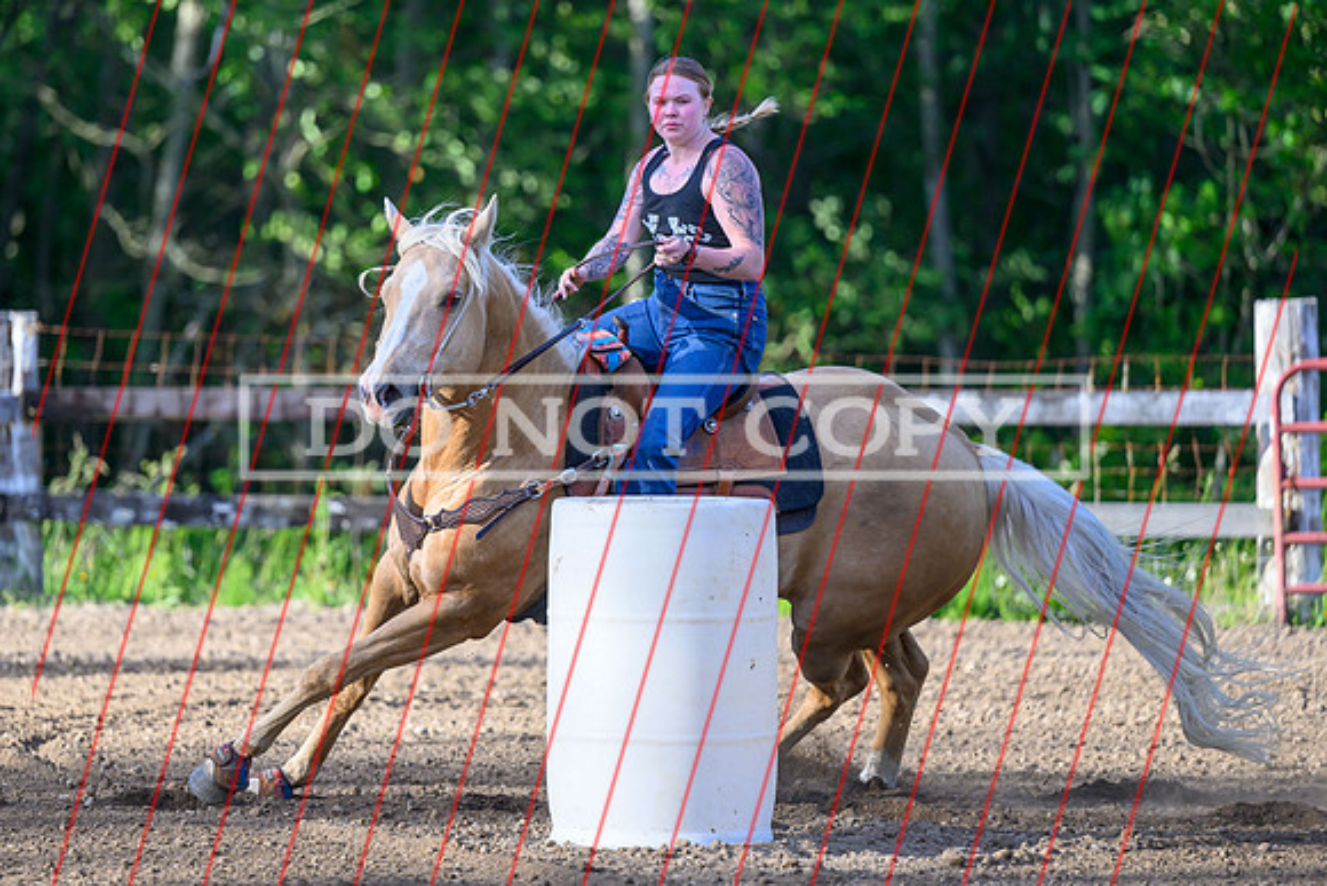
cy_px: 408
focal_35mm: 226
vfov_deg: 6.1
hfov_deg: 9.1
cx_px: 571
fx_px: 8316
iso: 560
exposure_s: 1/2500
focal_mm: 180
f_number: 2.8
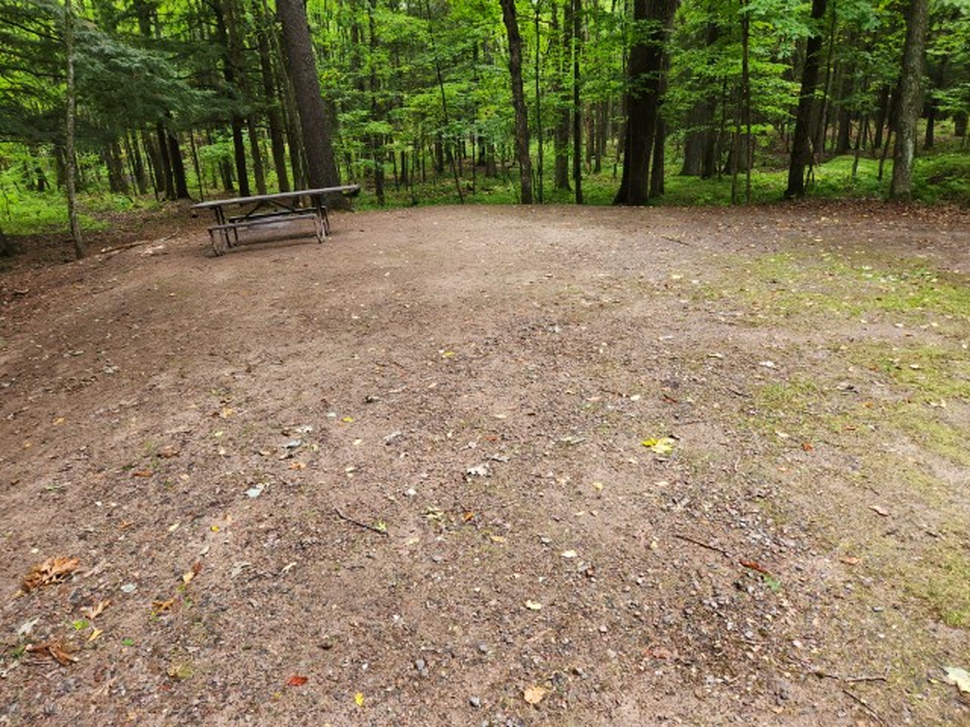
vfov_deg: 58.9
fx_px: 644
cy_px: 364
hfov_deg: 73.9
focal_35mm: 23
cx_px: 485
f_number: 1.8
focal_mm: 5.4
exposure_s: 1/180
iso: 100
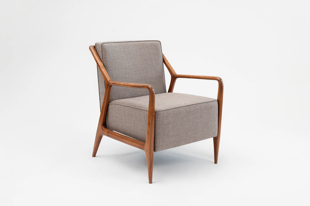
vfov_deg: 27.0
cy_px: 103
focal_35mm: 50
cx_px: 155
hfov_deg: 39.6
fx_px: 431
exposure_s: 1/60
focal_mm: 50
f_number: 8
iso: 250
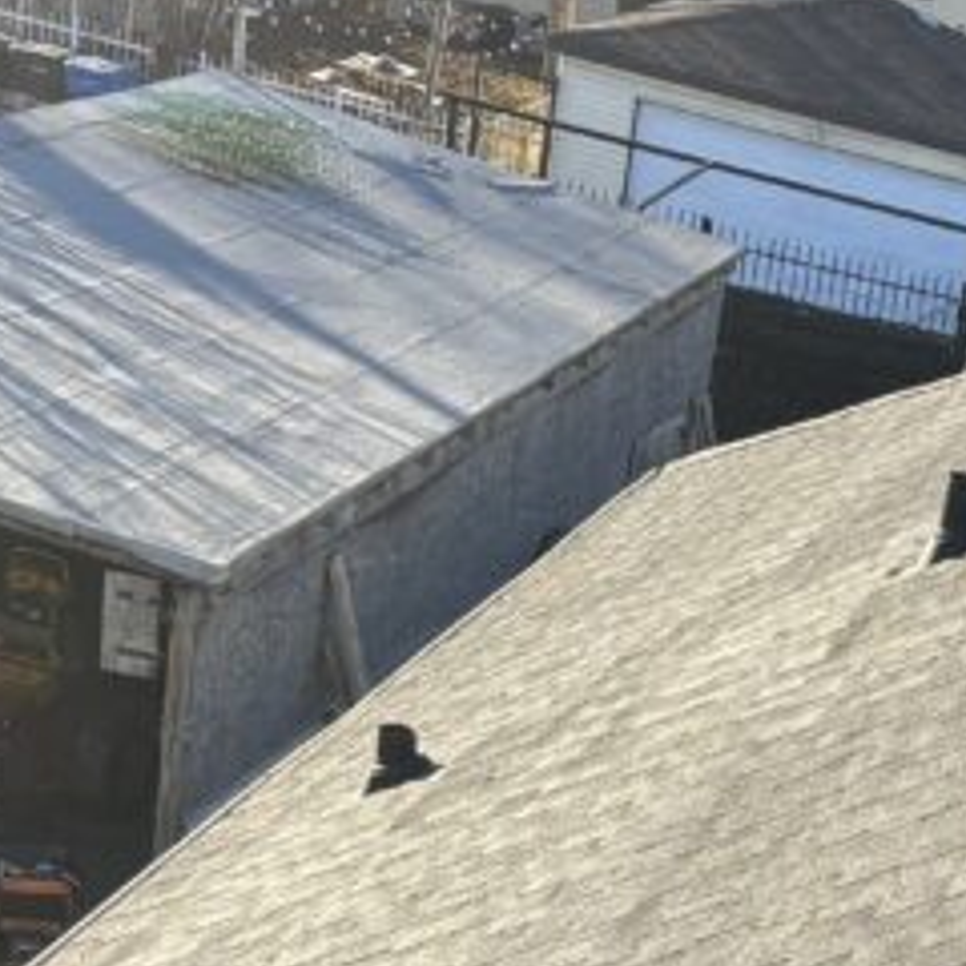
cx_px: 1195
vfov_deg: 16.6
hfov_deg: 16.9
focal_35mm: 98
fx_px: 3094
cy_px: 1300
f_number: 1.6
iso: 50
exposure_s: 1/1027
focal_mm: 5.96
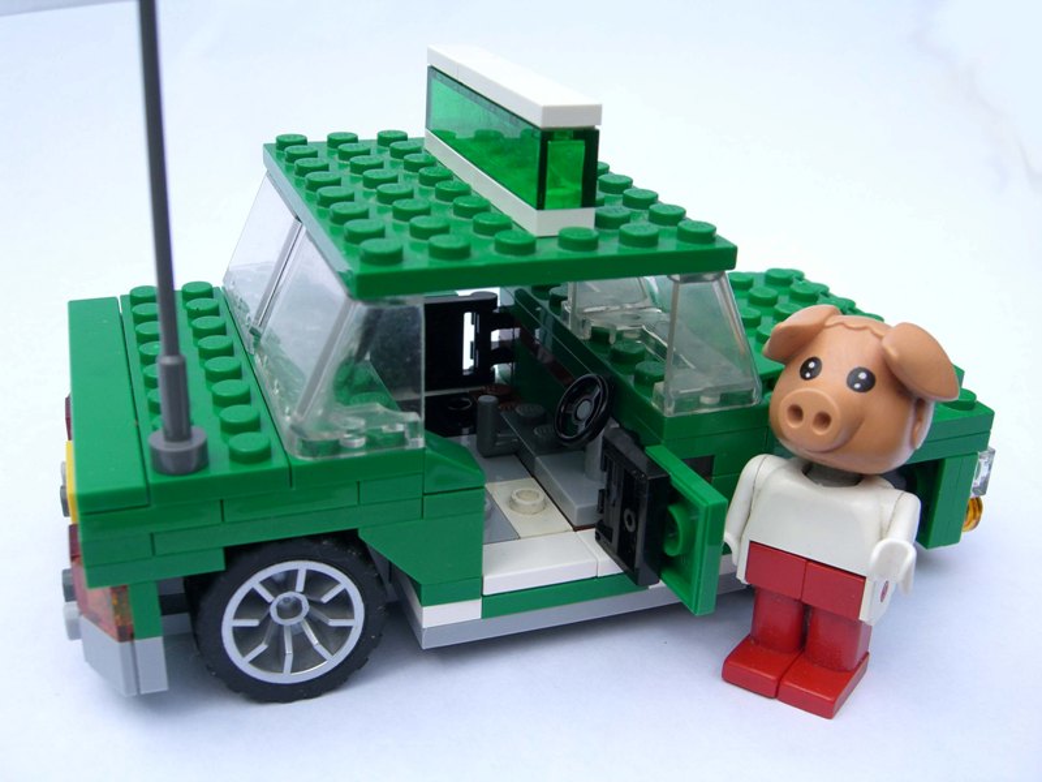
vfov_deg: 37.7
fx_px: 1144
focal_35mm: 38
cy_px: 391
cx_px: 521
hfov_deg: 49.0
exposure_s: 1/400
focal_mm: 7.9
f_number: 4
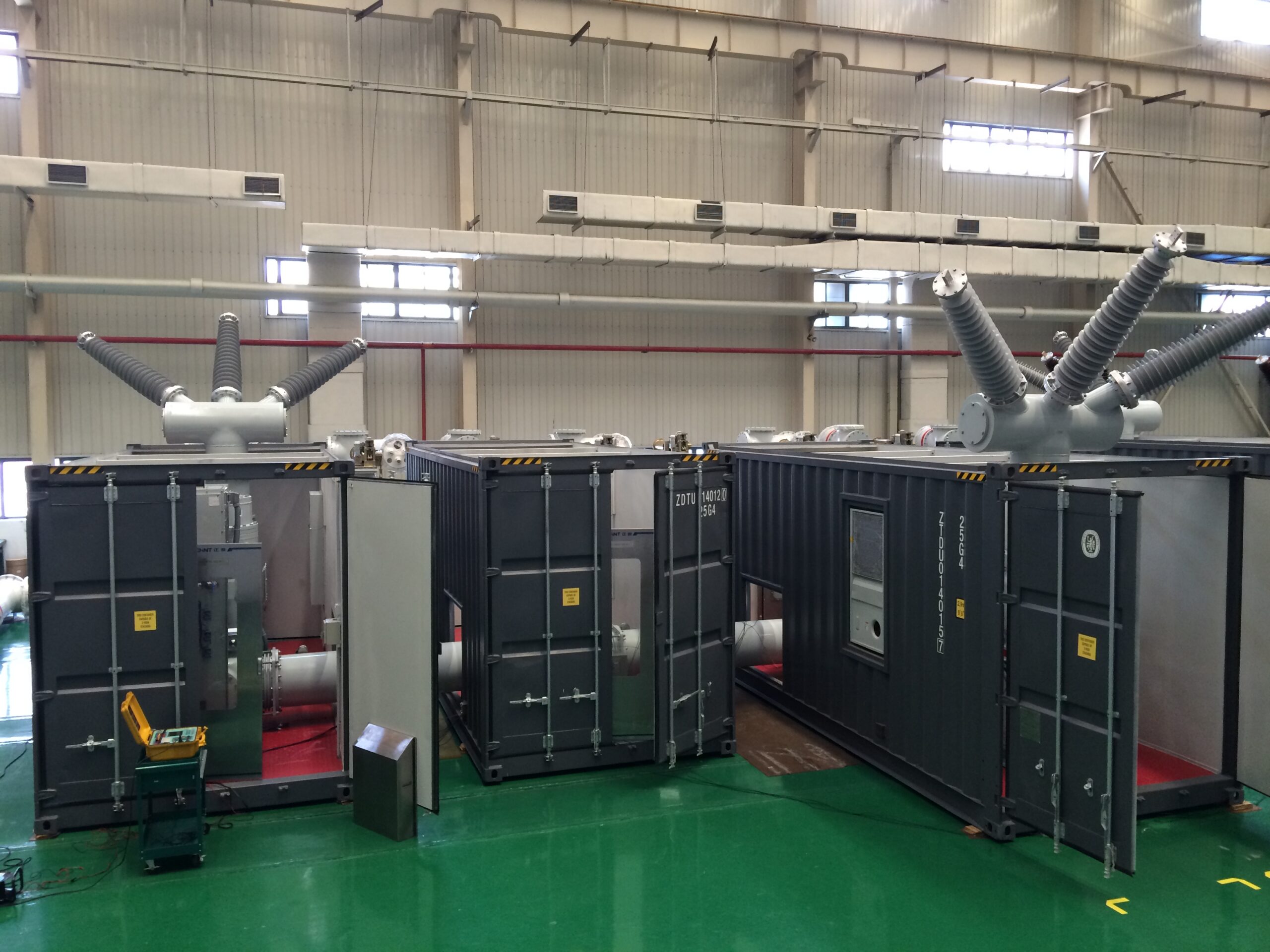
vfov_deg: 46.8
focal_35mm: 30
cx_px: 635
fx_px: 1101
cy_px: 476
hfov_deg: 60.0
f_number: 2.2
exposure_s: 1/30
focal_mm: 4.12
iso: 64
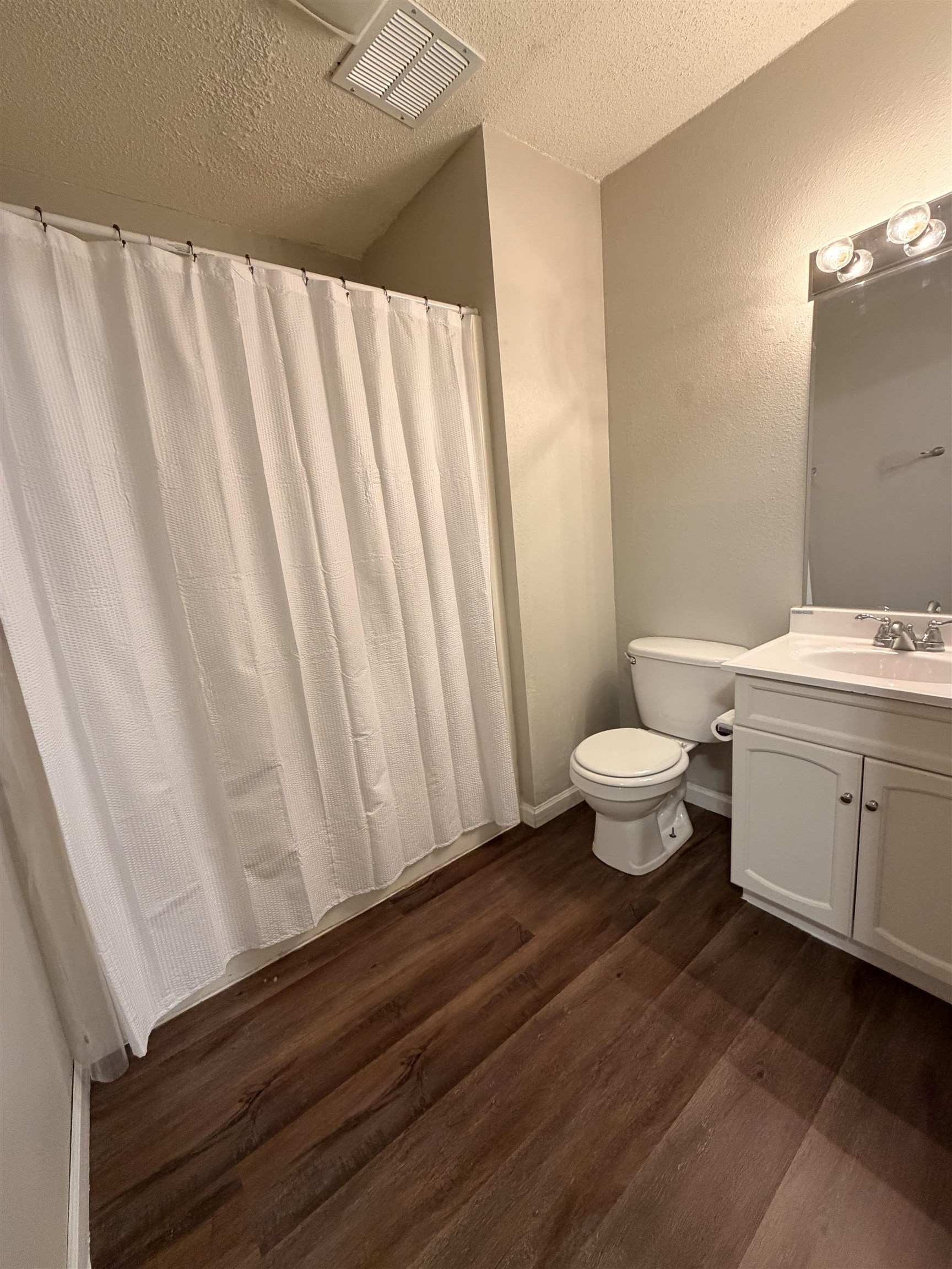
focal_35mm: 14
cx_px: 476
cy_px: 634
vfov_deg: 102.1
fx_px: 513
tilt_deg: -10.8
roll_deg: +5.3
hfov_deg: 85.7
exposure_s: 1/60
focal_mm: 2.22
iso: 400
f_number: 2.2
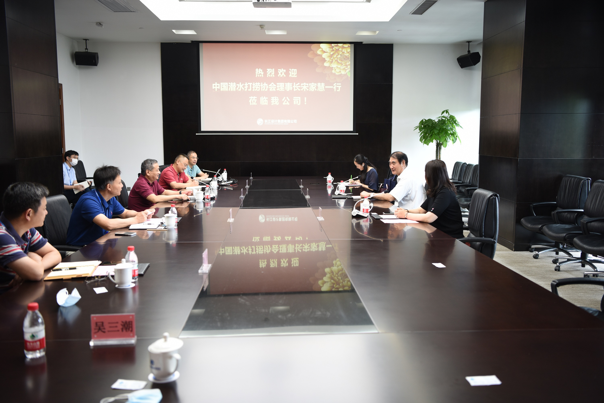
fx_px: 571
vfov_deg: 38.9
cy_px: 202
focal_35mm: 34
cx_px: 302
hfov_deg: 55.8
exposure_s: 1/40
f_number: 3.2
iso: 320
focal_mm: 34
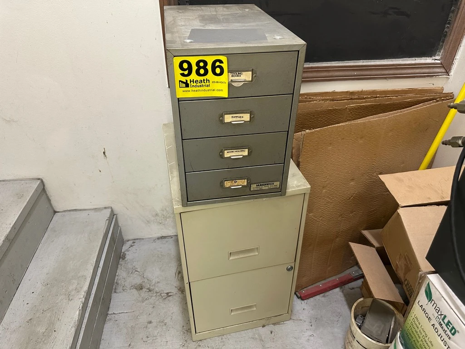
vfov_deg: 56.8
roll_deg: -0.9
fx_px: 322
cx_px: 232
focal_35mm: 24
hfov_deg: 71.6
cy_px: 174
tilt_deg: -36.6
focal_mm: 6.86
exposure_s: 1/55
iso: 320
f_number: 1.78
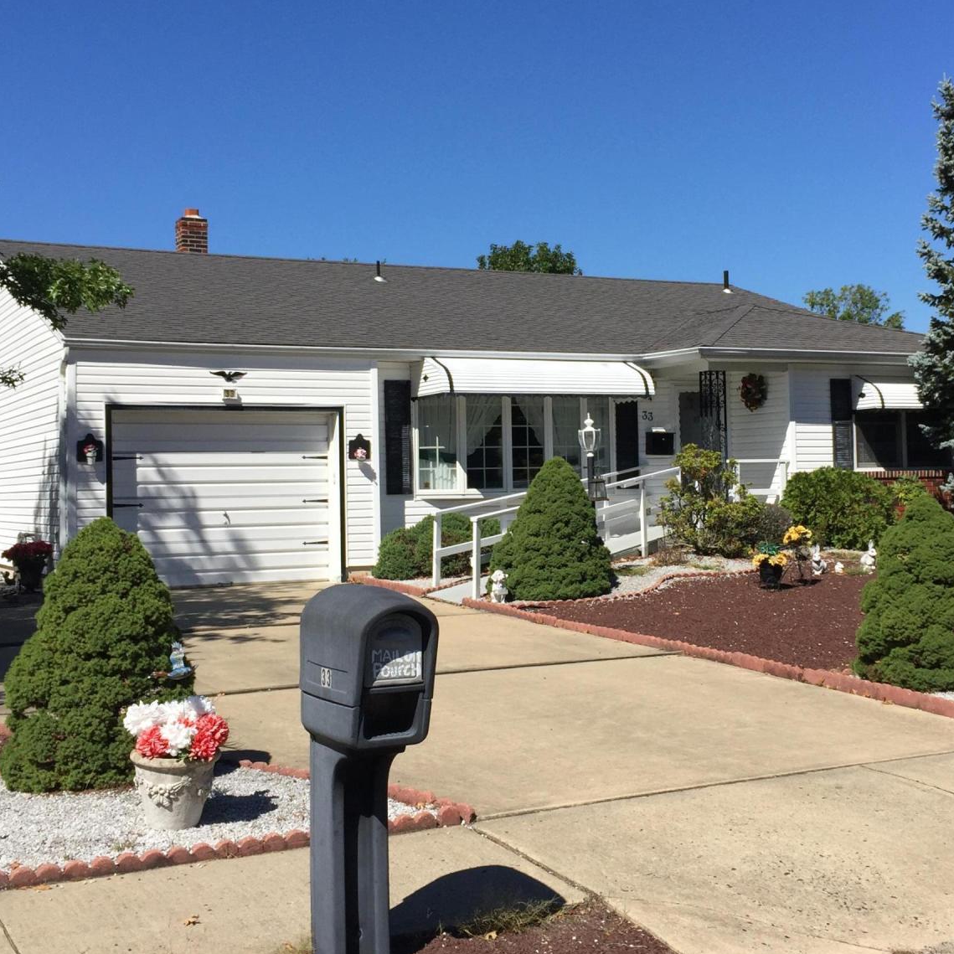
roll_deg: +2.1
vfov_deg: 37.5
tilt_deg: +0.2
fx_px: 1403
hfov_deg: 37.5
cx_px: 545
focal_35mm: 45
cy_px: 461
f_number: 2.2
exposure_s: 1/2639
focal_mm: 4.15
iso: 32
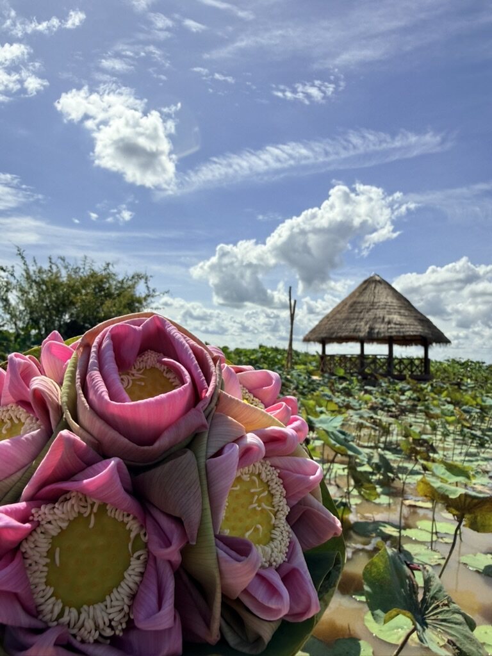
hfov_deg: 56.8
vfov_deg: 71.6
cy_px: 328
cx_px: 246
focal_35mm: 24
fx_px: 455
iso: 40
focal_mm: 2.22
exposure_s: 1/3788
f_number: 2.2
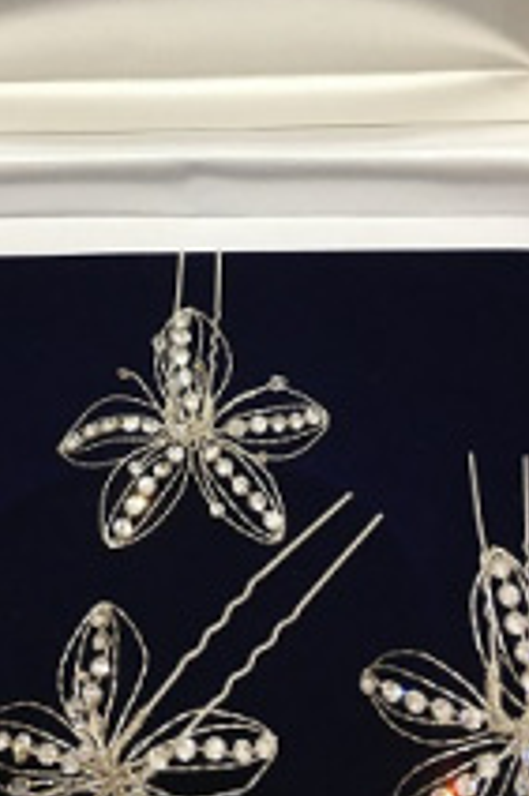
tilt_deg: -45.1
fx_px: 1258
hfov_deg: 23.7
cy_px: 304
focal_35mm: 57
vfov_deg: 34.9
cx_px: 199
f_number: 2.2
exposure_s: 1/33
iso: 100
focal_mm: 4.15
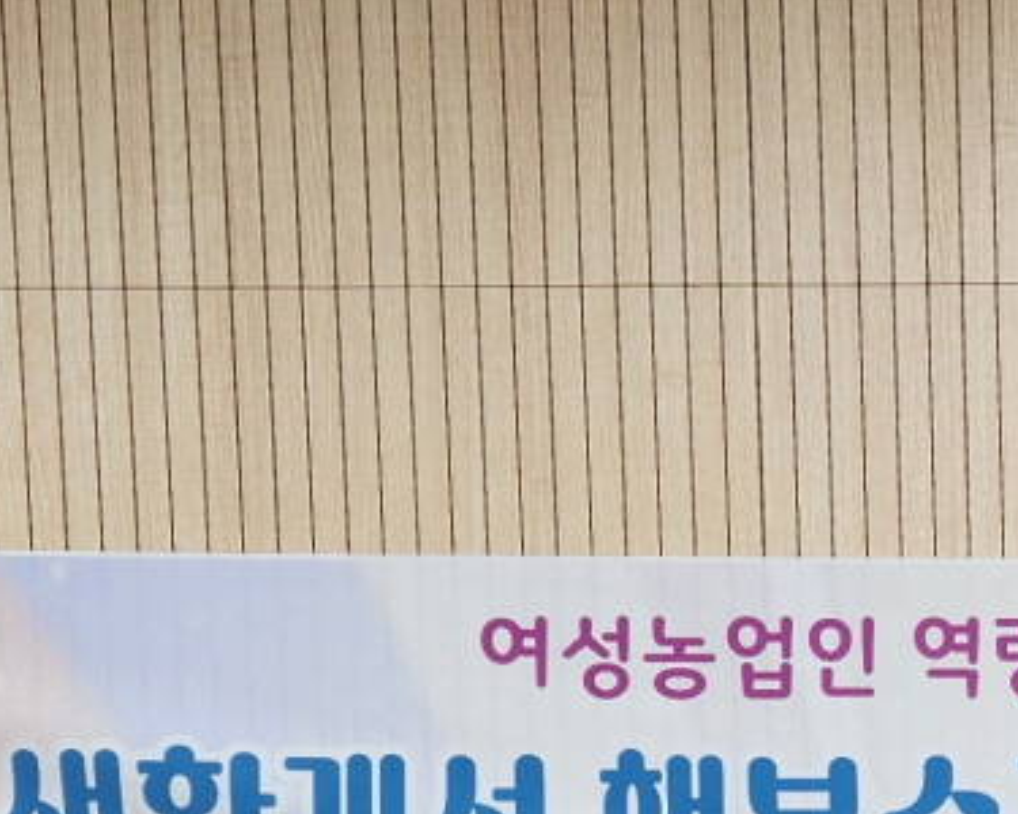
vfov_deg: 11.9
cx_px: 1211
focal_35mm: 122
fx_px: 3676
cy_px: 1308
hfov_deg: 15.2
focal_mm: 5.4
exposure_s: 1/120
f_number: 1.8
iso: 80
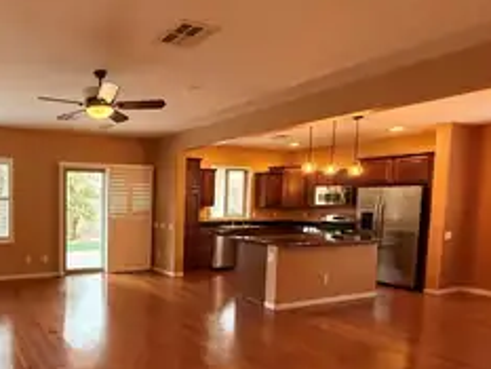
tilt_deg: -3.5
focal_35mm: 24
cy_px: 226
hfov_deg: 63.8
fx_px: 341
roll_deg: -0.5
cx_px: 82
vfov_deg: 56.3
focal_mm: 2.22
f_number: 2.2
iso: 400
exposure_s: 1/120
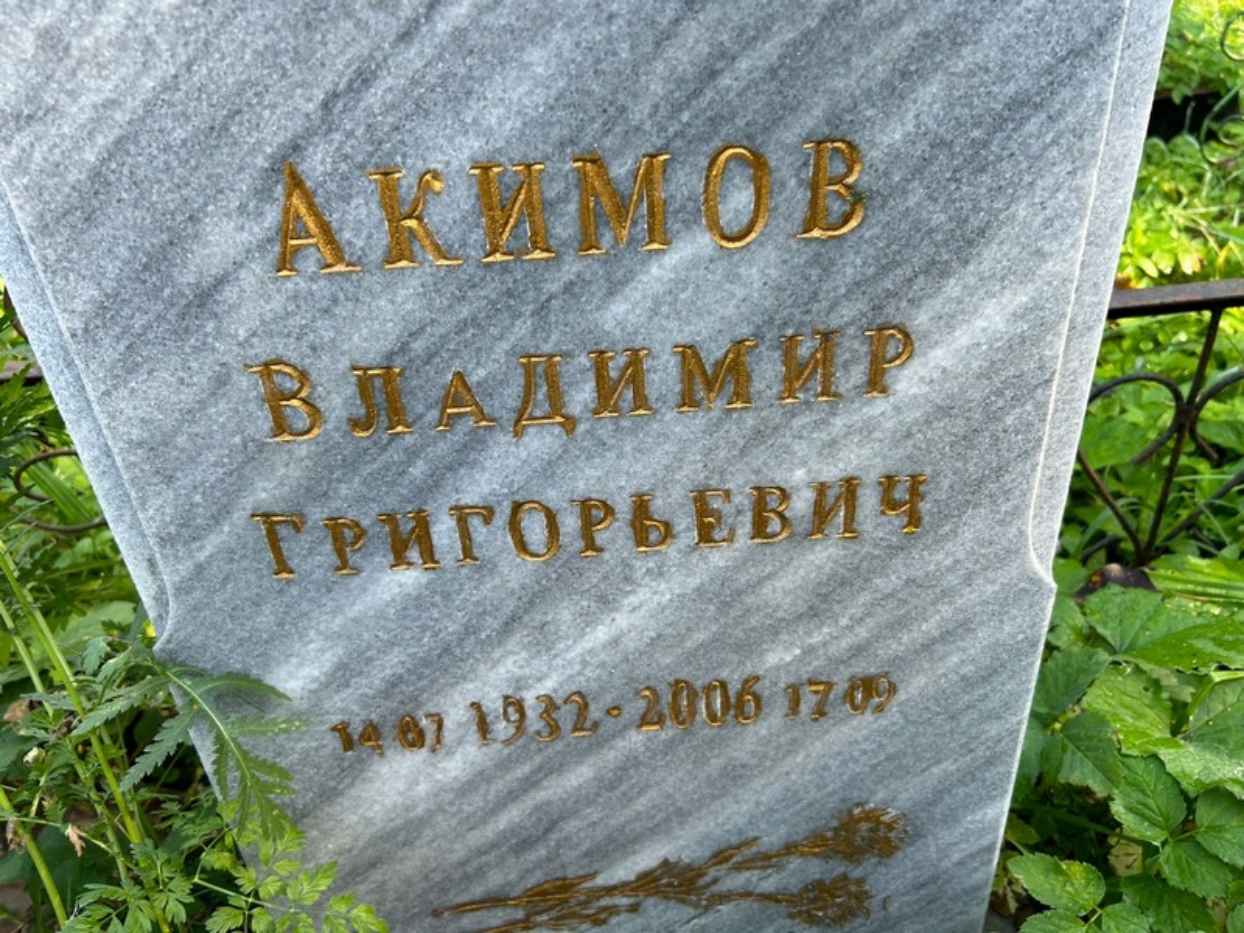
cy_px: 466
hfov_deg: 67.3
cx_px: 622
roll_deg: +7.5
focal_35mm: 26
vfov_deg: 53.1
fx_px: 934
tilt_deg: -32.3
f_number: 1.5
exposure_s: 1/172
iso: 40
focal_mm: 5.7
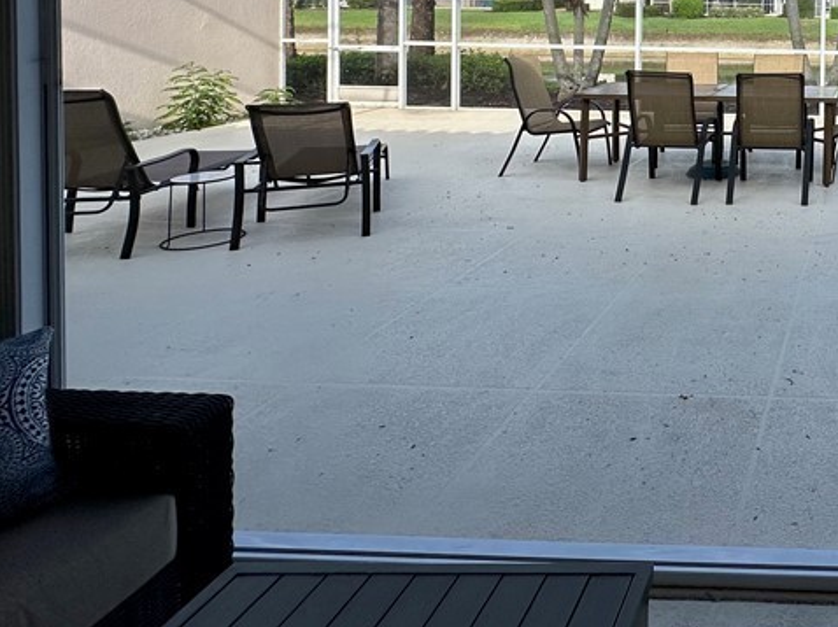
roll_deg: -1.1
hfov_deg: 47.7
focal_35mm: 30
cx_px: 868
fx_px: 726
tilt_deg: -0.5
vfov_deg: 41.3
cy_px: 12
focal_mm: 2.22
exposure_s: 1/855
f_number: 2.2
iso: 40
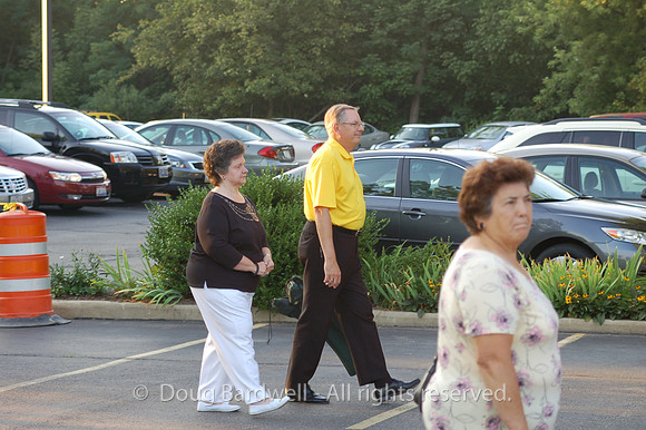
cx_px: 323
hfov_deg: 17.5
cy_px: 215
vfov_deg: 11.7
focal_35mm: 117
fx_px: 2098
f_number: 4.2
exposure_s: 1/60
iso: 200
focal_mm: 78
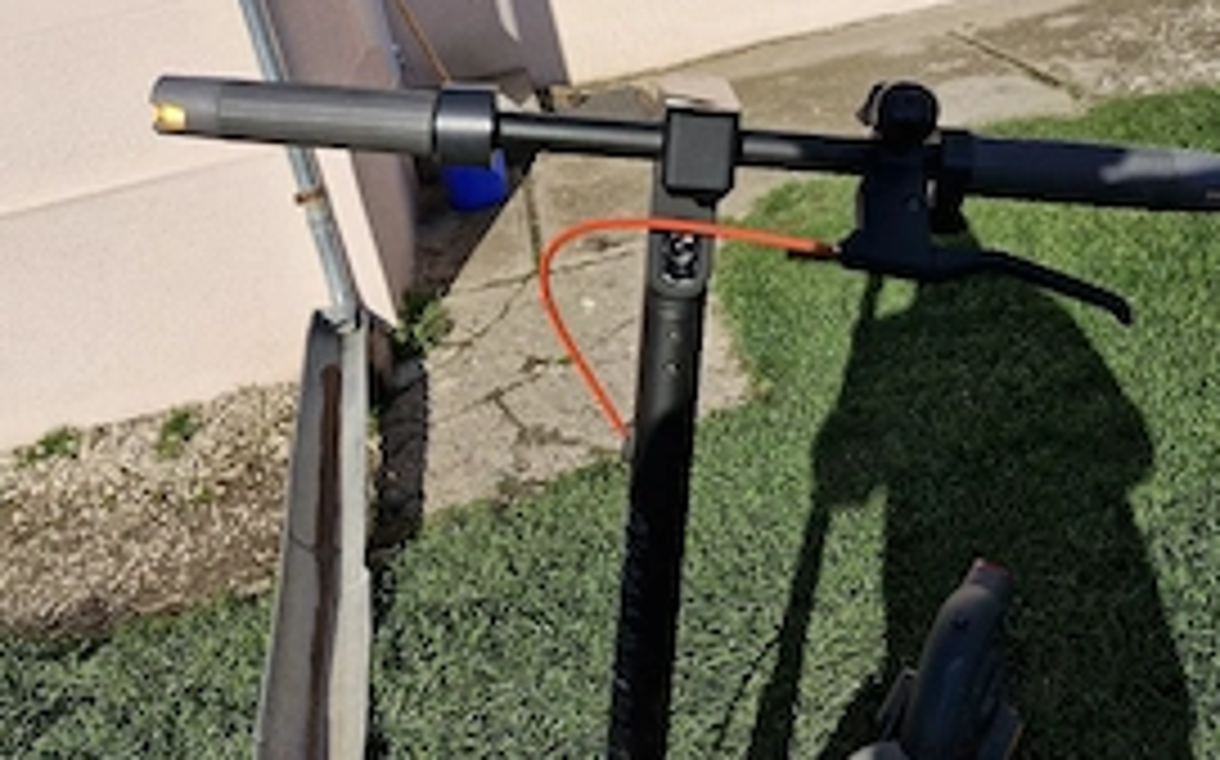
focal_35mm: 36
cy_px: 130
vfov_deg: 34.0
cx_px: 657
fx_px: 1196
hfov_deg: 54.0
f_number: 1.8
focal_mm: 5.54
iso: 50
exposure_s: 1/5000
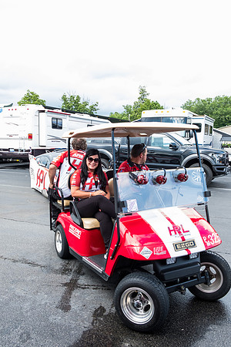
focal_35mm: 29
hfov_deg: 45.0
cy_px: 174
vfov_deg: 63.7
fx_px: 279
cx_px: 116
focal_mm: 19.6
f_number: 5
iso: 400
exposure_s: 1/125
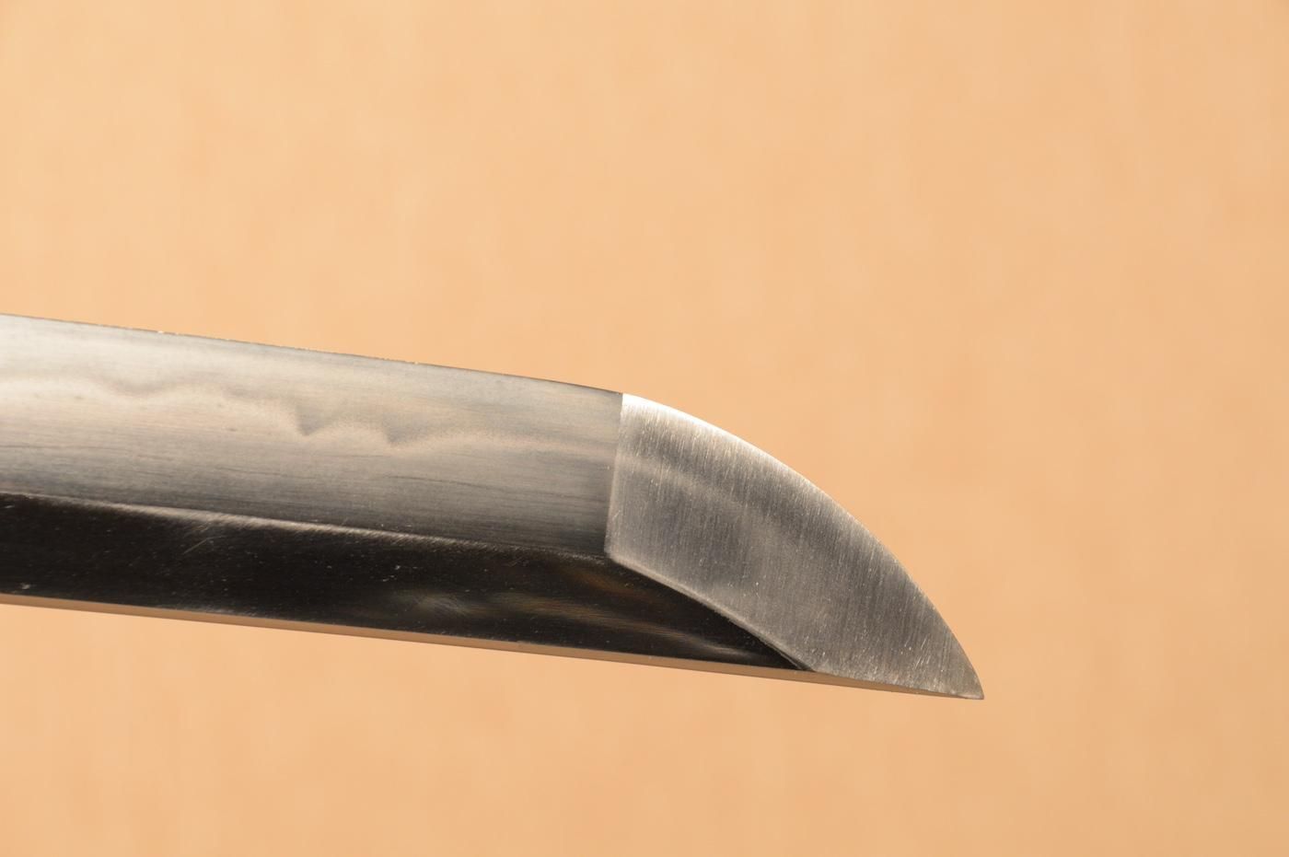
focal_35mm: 150
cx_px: 644
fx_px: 5366
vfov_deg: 9.1
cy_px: 428
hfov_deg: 13.7
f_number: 11
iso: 400
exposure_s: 1/2
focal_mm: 100
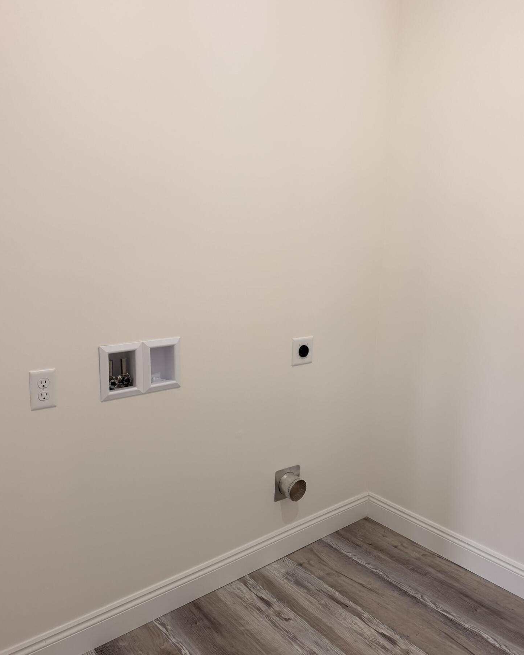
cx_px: 258
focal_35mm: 26
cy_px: 345
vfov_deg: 66.0
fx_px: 504
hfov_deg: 54.9
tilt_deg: -11.2
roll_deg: -1.1
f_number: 1.78
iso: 200
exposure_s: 1/120
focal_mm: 6.76
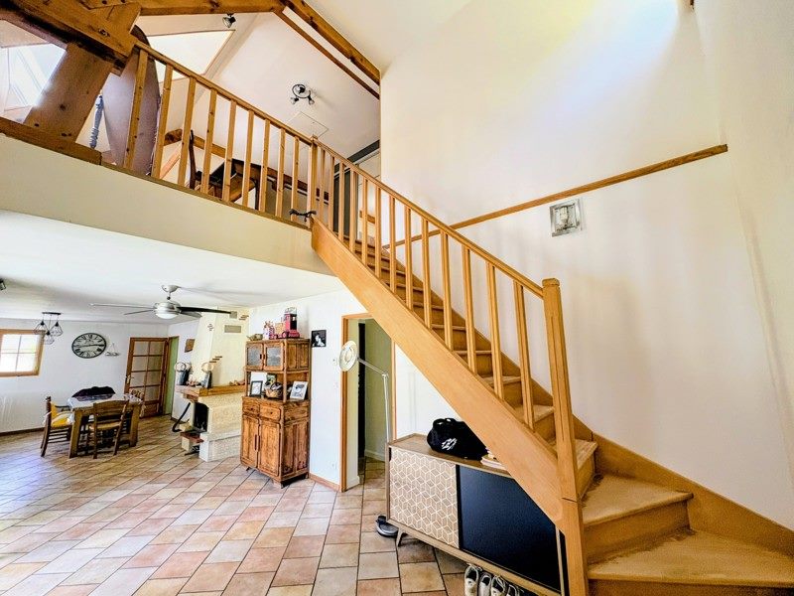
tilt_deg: +9.6
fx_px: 321
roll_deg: +1.4
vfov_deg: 85.7
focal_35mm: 14
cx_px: 397
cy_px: 298
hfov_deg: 102.1
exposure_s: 1/99
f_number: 2.2
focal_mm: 2.22
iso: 200
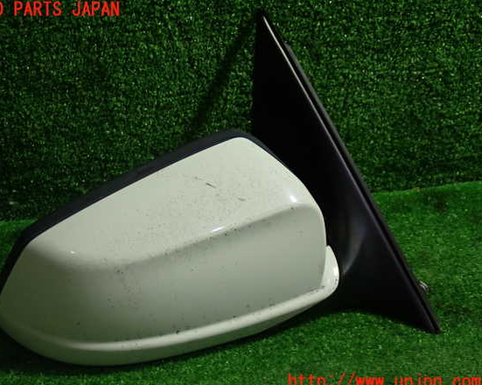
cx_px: 223
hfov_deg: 37.3
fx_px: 713
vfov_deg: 30.2
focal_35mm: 50
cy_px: 196
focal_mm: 8.4
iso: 320
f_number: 3.1
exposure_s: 1/50
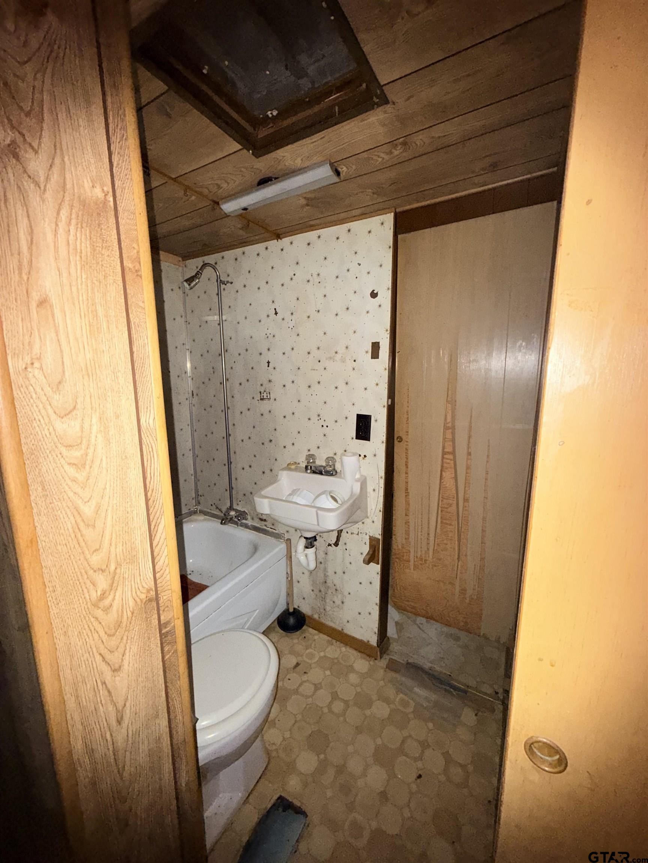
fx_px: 349
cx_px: 324
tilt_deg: -9.4
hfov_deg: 85.7
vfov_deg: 102.1
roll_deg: -0.1
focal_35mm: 14
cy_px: 432
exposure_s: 1/34
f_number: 2.2
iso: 250
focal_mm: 2.22
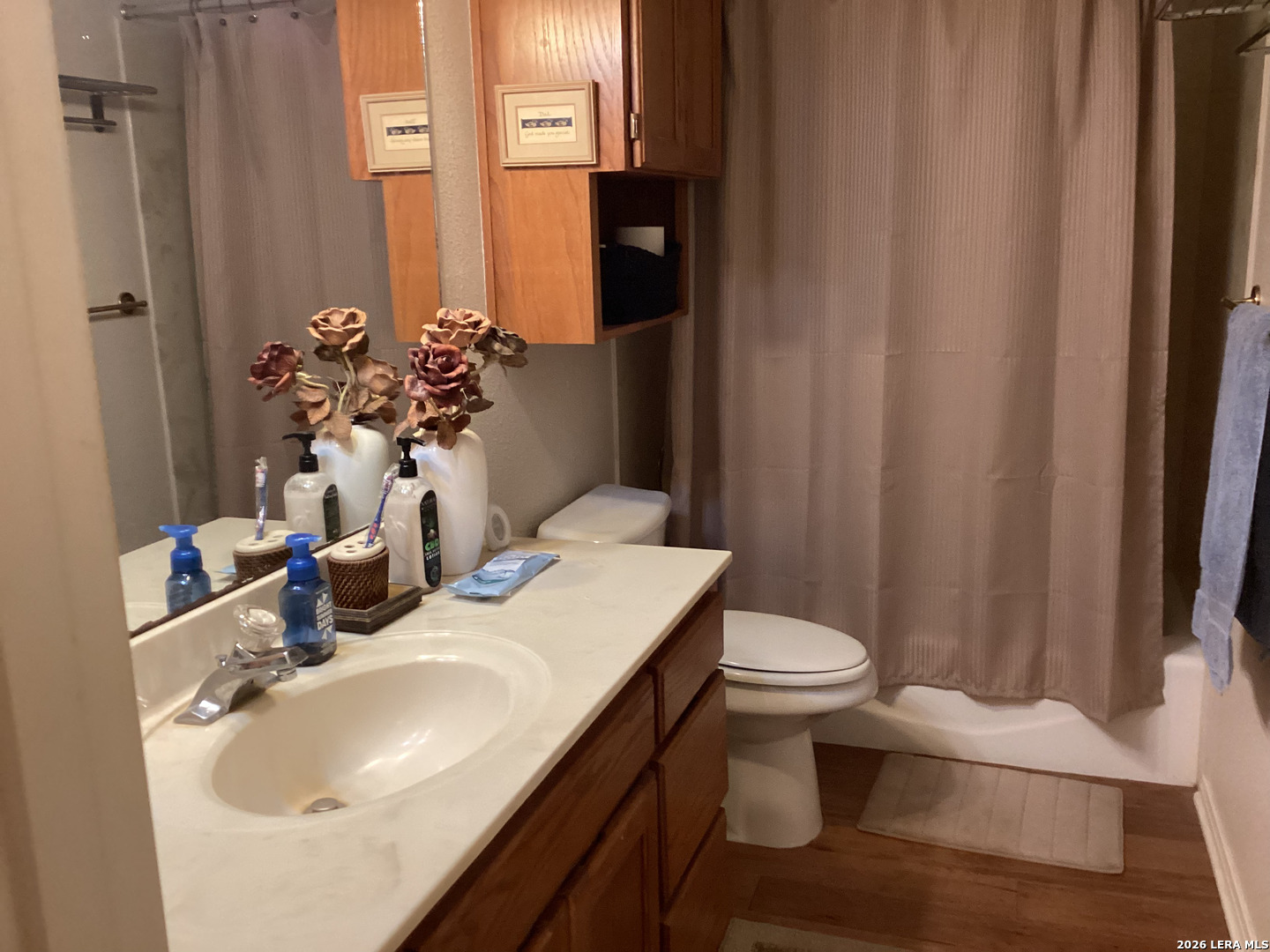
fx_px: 1137
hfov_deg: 58.4
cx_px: 635
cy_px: 476
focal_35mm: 31
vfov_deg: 45.4
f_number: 2.4
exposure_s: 1/60
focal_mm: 3.3
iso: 400
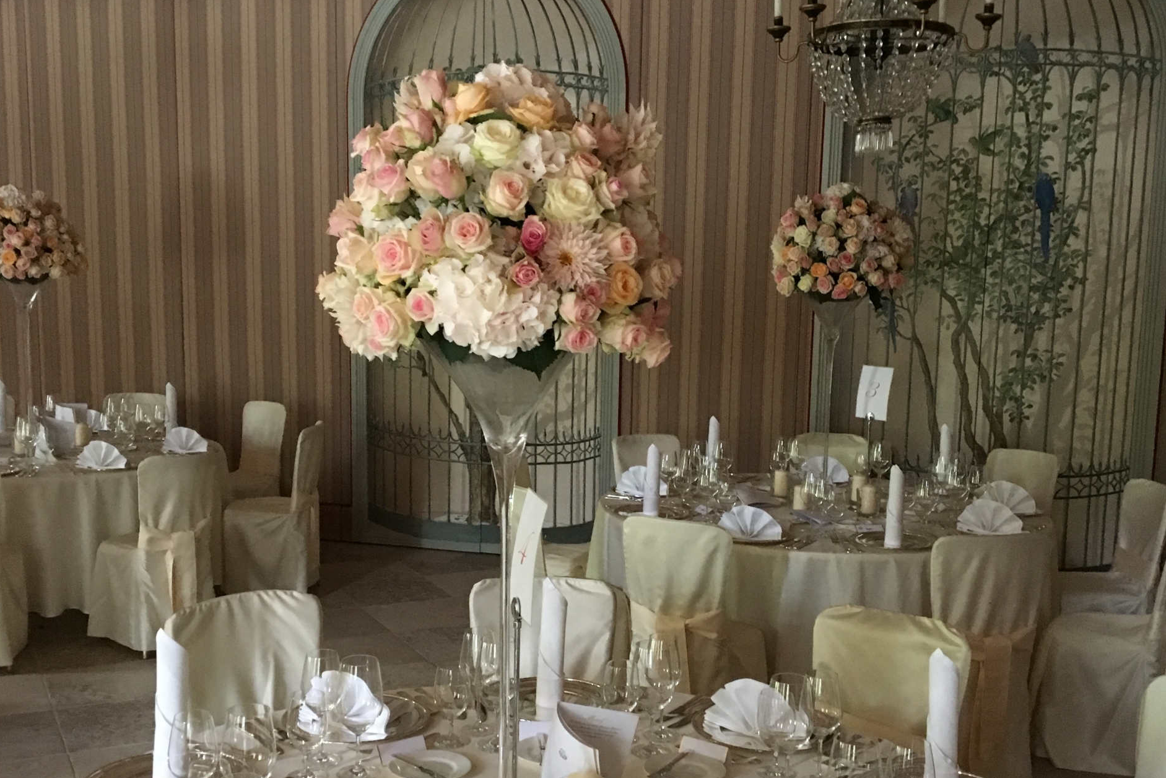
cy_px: 469
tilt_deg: -7.3
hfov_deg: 47.4
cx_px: 586
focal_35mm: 41
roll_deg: -1.3
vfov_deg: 32.5
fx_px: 1328
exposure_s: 1/17
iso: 250
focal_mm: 4.15
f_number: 2.2
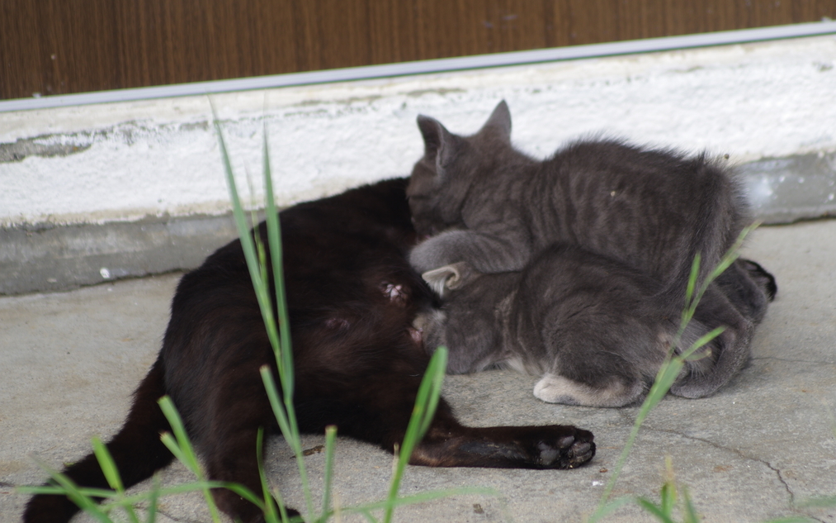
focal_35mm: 250
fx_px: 5696
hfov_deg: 8.4
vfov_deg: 5.3
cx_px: 463
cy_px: 278
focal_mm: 138
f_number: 4.5
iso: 100
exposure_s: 1/200
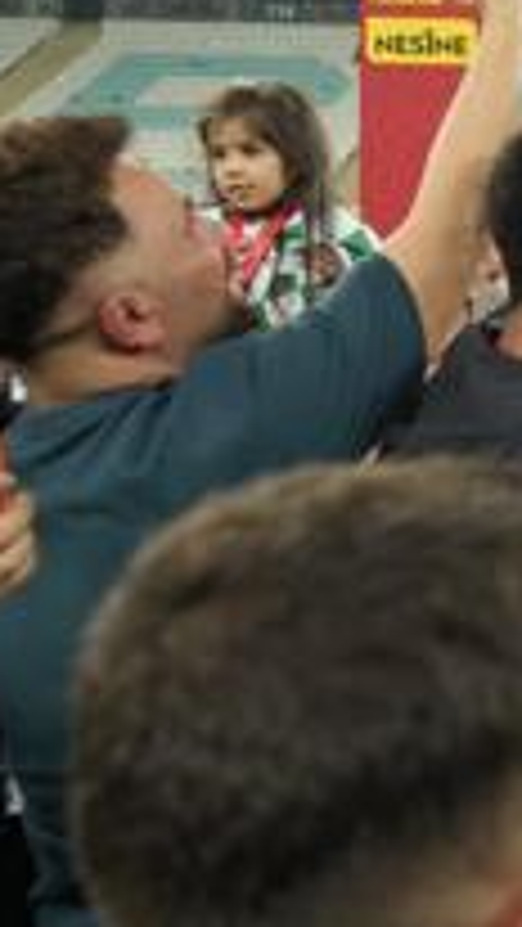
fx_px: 1844
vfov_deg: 27.9
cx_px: 1195
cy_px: 248
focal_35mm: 75
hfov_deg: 12.9
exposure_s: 1/800
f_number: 4
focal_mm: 24
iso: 2500
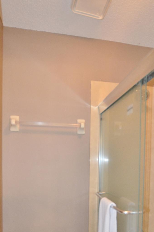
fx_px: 216
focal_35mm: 33
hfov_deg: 39.2
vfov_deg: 54.8
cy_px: 164
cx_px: 89
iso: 800
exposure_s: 1/60
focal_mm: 11.5
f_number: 3.5
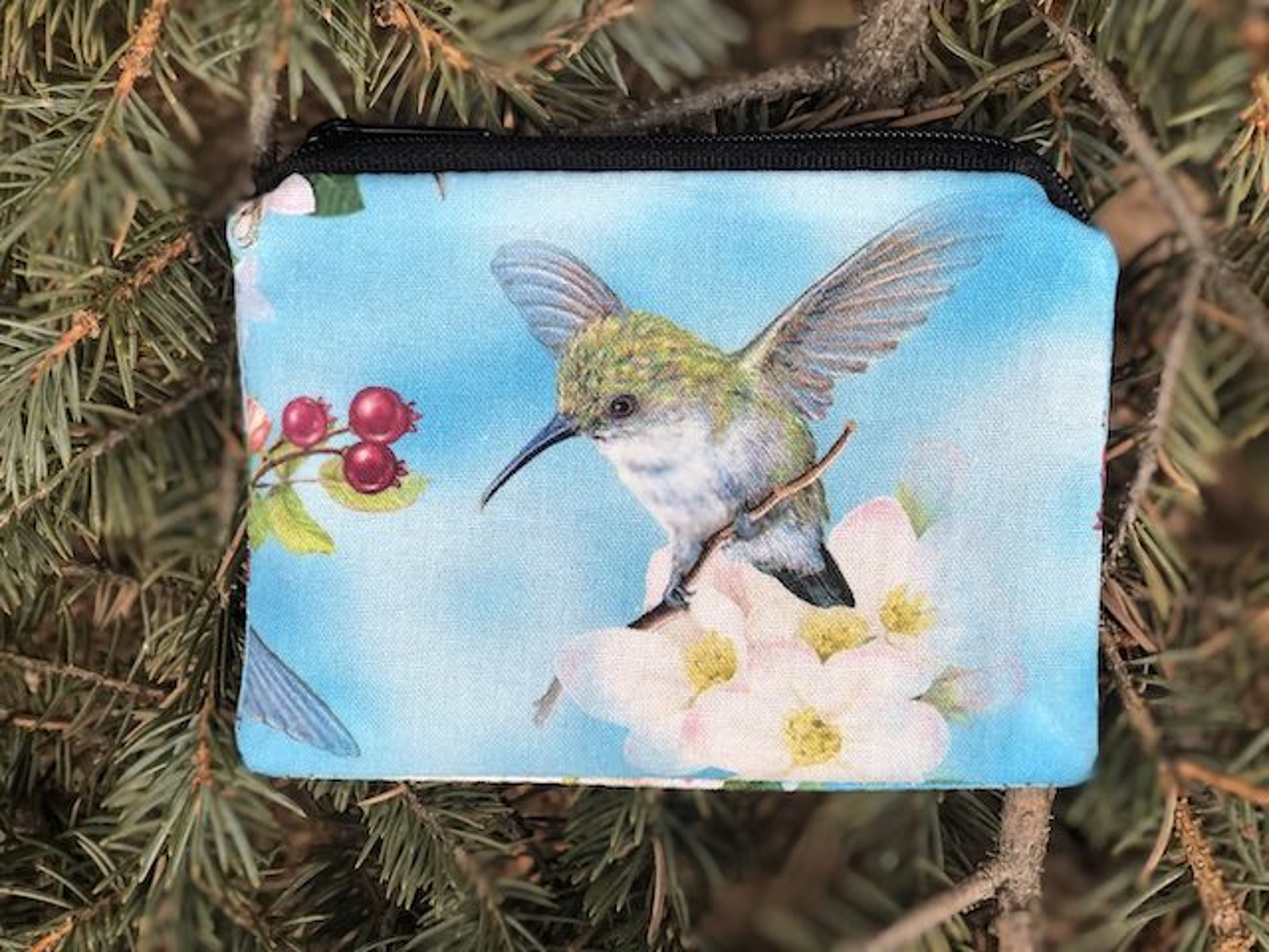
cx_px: 634
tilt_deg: -82.7
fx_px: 2090
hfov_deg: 33.8
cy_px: 476
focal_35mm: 57
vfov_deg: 25.7
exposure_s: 1/30
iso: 25
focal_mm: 6.6
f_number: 2.8
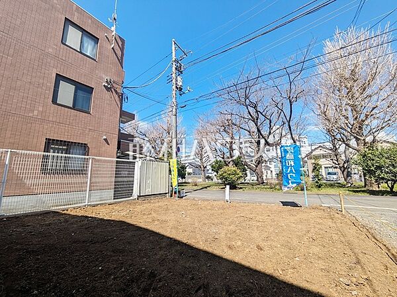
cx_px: 198
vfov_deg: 85.7
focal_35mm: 14
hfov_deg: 102.1
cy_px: 148
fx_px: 161
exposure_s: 1/1376
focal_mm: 1.83
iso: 44
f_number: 2.2
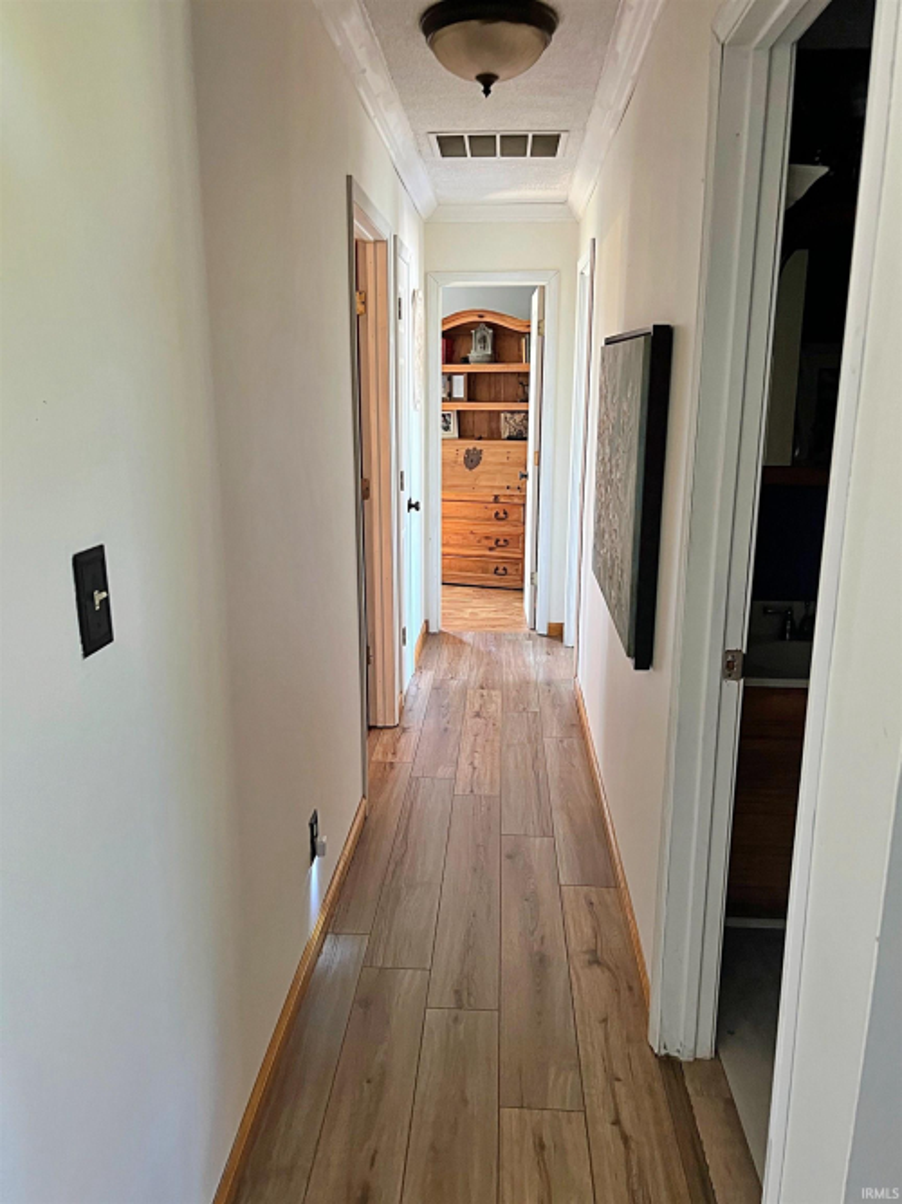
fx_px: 904
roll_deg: +0.5
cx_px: 451
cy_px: 602
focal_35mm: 26
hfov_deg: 53.0
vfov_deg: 67.3
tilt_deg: -12.2
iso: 320
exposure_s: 1/60
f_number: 1.5
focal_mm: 5.7
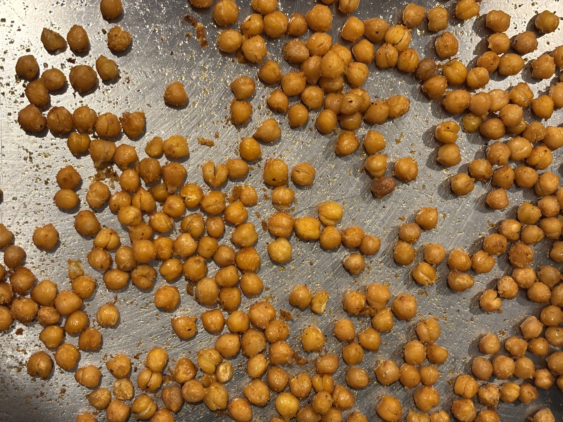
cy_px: 211
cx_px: 282
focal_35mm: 52
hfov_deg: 36.8
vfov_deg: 28.0
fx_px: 846
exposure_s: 1/40
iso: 125
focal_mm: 5.96
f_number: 1.6
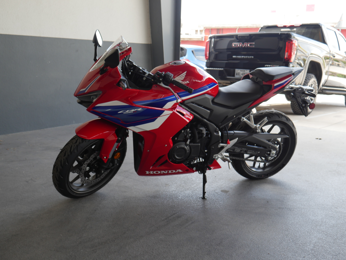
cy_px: 130
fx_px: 360
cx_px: 173
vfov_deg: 39.7
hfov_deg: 51.3
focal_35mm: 36
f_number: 4
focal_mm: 18
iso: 200
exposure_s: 1/125
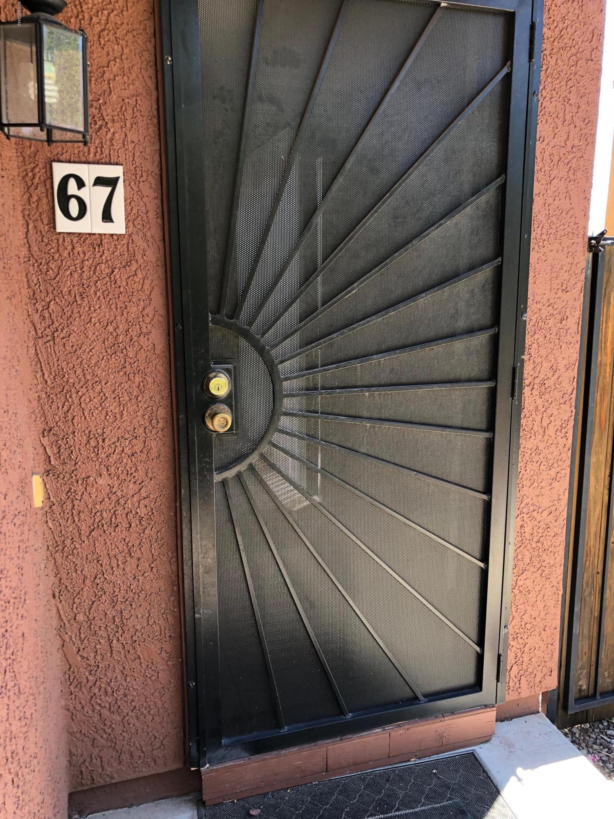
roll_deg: +0.2
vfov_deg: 63.4
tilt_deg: -12.0
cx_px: 307
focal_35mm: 28
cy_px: 410
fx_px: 662
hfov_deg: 49.7
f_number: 1.8
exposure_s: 1/120
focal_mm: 3.99
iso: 40
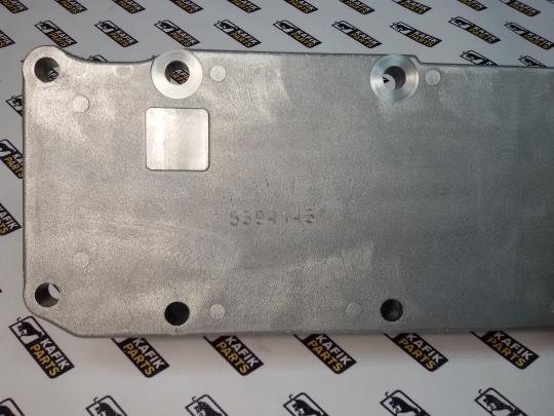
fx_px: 496
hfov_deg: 58.4
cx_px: 277
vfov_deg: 45.4
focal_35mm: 31
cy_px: 208
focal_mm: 2.93
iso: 50
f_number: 2.4
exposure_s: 1/50
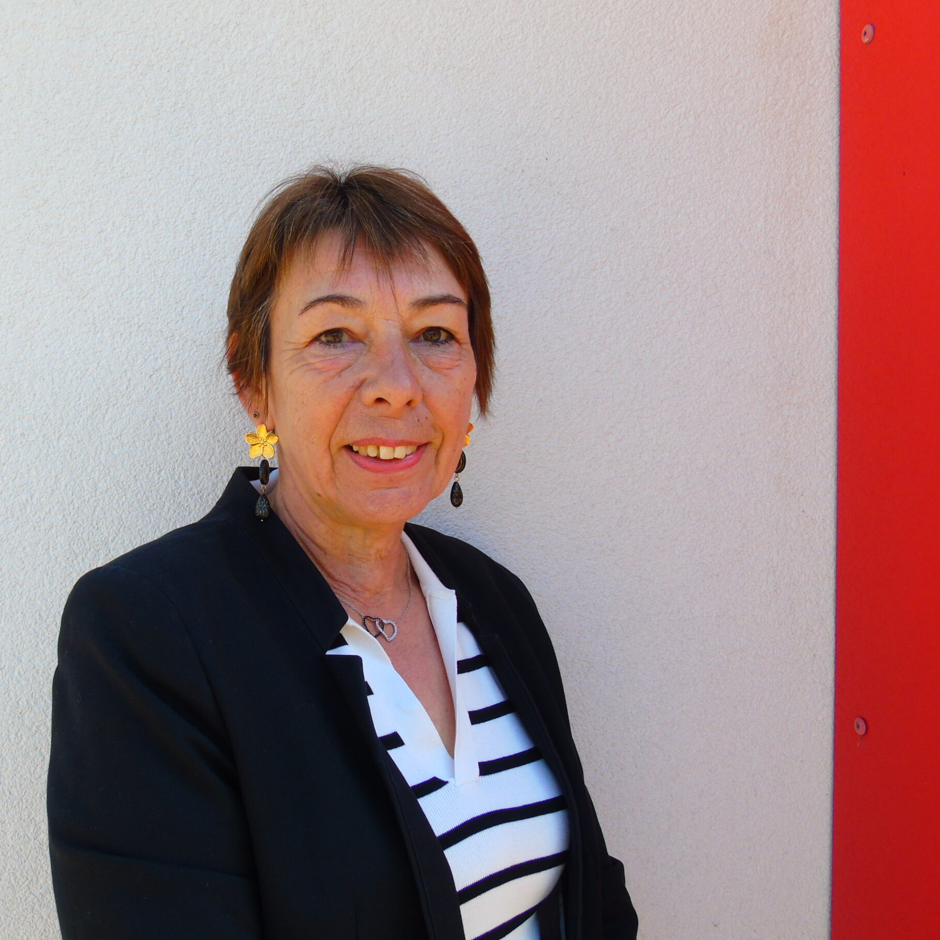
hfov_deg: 45.5
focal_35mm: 36
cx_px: 327
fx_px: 1106
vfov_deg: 46.0
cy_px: 476
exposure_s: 1/160
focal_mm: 5.2
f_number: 3.6
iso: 80
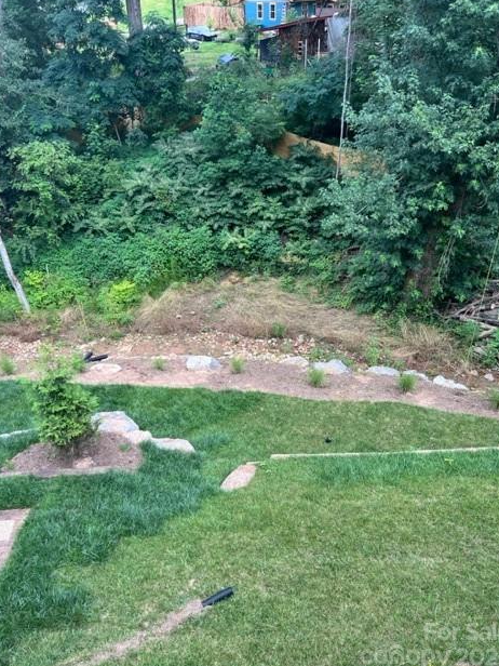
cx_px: 255
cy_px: 336
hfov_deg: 51.4
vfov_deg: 65.3
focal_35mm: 27
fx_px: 519
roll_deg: +2.8
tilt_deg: -34.1
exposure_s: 1/418
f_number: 1.5
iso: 50
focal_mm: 5.7
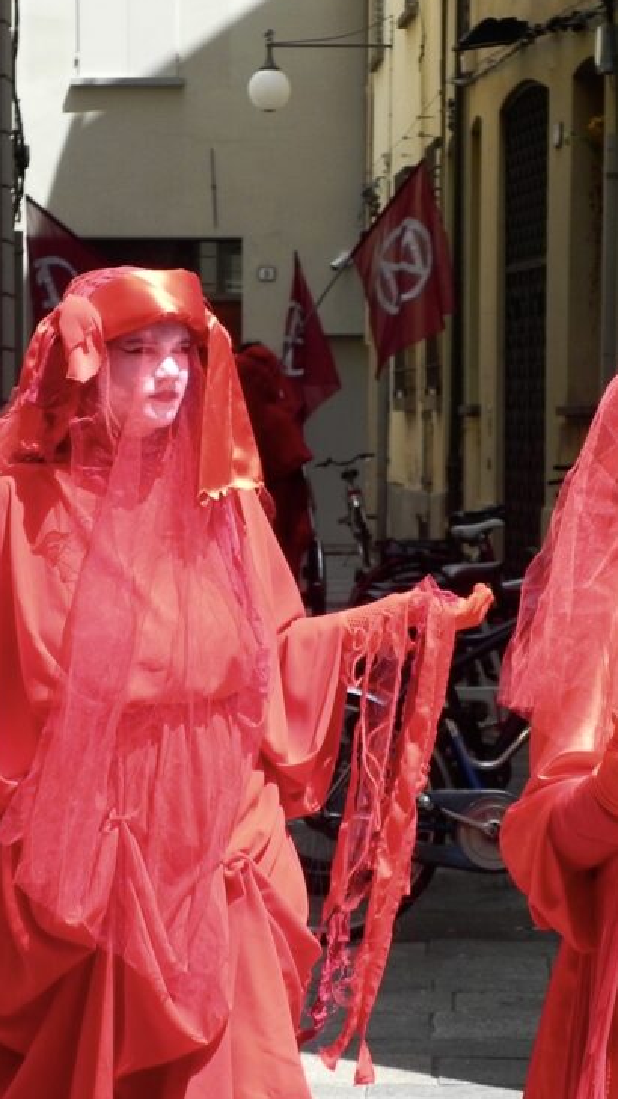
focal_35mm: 130
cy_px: 558
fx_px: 3788
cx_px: 300
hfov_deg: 9.3
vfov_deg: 16.5
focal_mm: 15.1
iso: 160
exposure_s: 1/800
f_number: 4
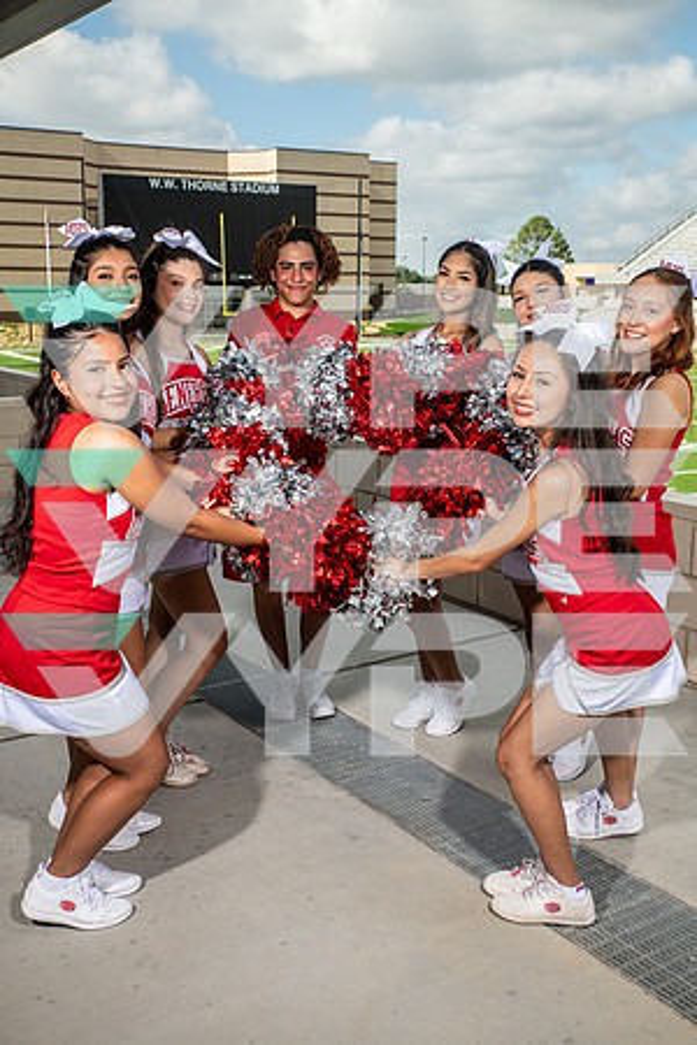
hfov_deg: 35.1
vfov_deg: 50.7
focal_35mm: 38
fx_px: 1103
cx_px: 348
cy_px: 522
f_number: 7.1
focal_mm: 38
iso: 100
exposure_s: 1/320
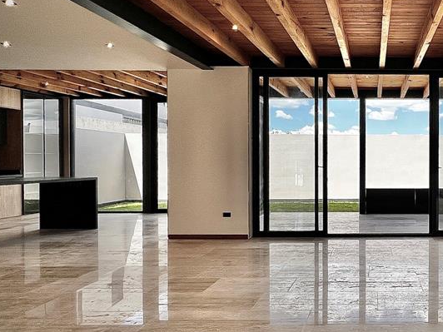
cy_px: 167
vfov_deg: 54.9
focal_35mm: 25
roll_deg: -0.3
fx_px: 320
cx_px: 381
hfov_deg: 61.0
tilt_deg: -0.8
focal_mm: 1.57
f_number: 1.8
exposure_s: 1/641
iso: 32
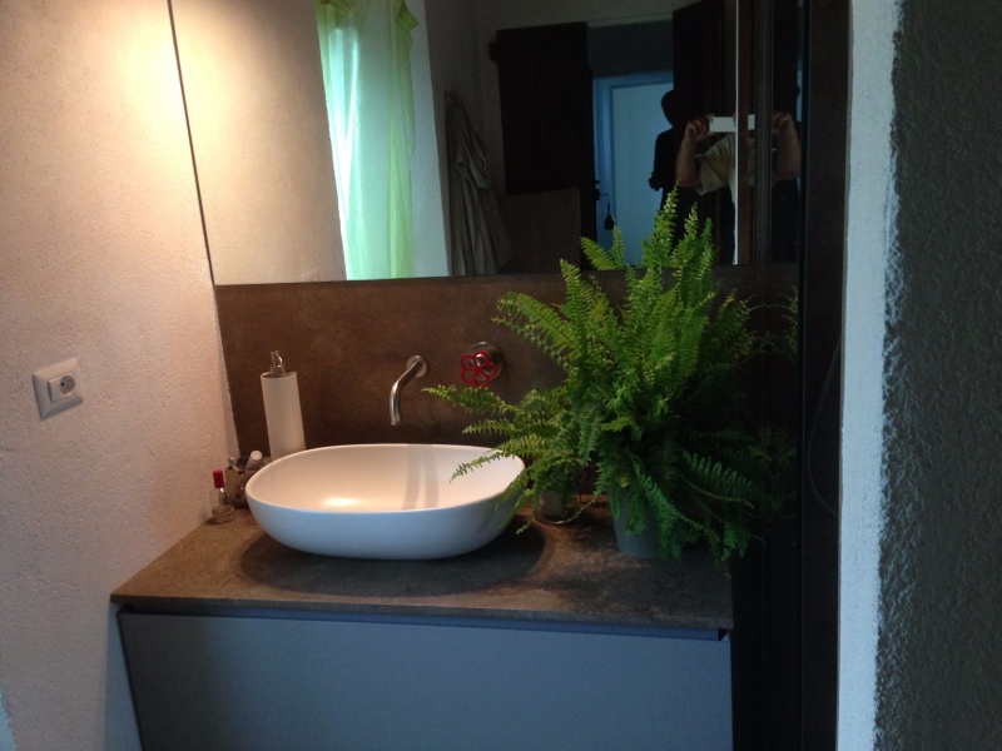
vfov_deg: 42.9
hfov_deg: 55.4
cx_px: 501
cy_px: 376
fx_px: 955
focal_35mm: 33
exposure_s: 1/20
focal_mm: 4.12
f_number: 2.4
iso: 250
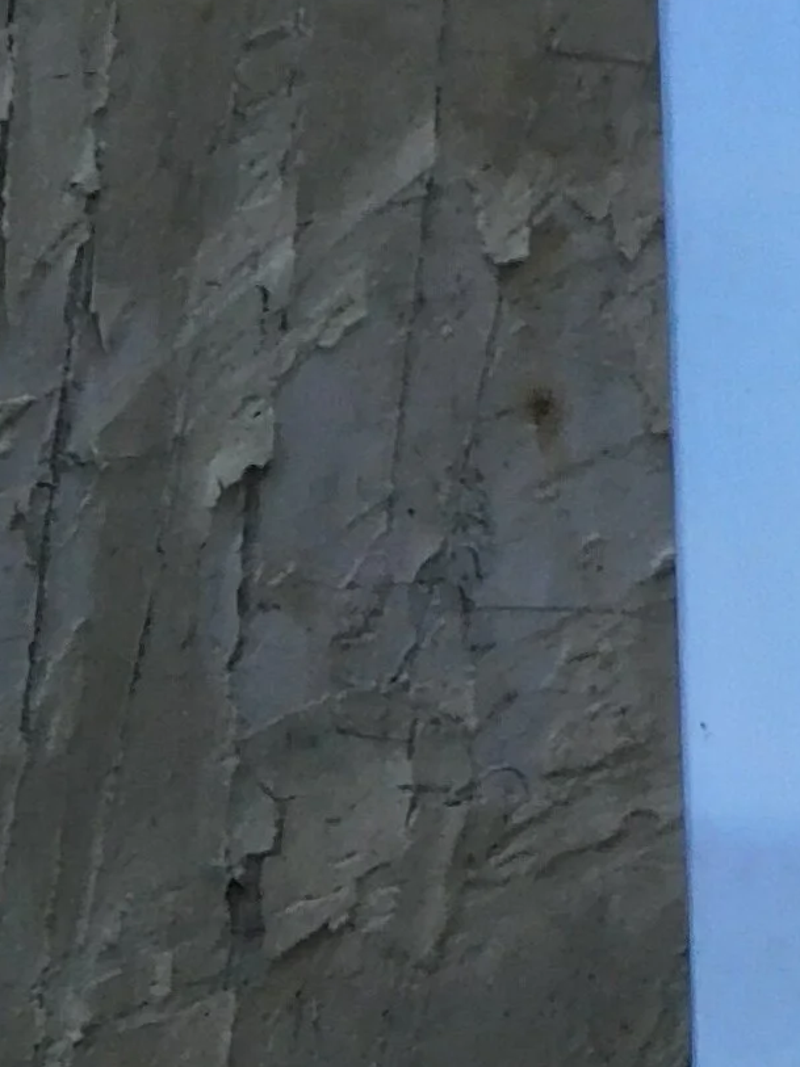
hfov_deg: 2.9
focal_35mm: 516
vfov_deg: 3.8
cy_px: 1209
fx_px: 15913
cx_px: 2009
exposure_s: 1/50
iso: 125
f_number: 4.5
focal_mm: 16.1
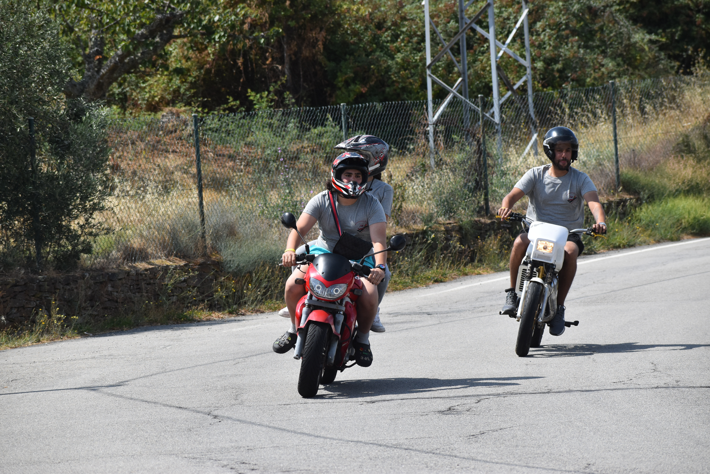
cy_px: 237
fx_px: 3993
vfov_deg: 6.8
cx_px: 355
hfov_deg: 10.2
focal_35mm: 202
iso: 400
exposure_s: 1/1600
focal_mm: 135
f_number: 7.1
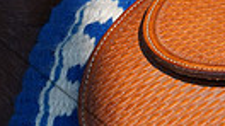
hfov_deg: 4.5
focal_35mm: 483
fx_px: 2879
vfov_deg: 2.5
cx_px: 257
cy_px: 244
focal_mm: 70
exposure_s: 1/400
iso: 125
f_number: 5.6
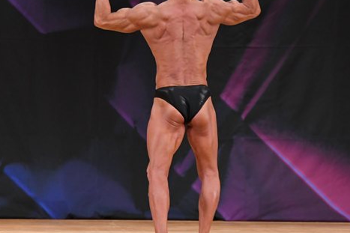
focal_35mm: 423
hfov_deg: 4.9
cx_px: 201
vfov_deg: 3.2
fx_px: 4111
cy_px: 99
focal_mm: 170
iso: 3200
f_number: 5.6
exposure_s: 1/400
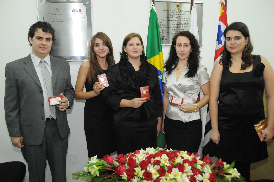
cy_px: 91
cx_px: 137
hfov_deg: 57.3
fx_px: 251
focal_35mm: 33
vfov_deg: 39.9
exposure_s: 1/50
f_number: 3.8
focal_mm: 22
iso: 1250
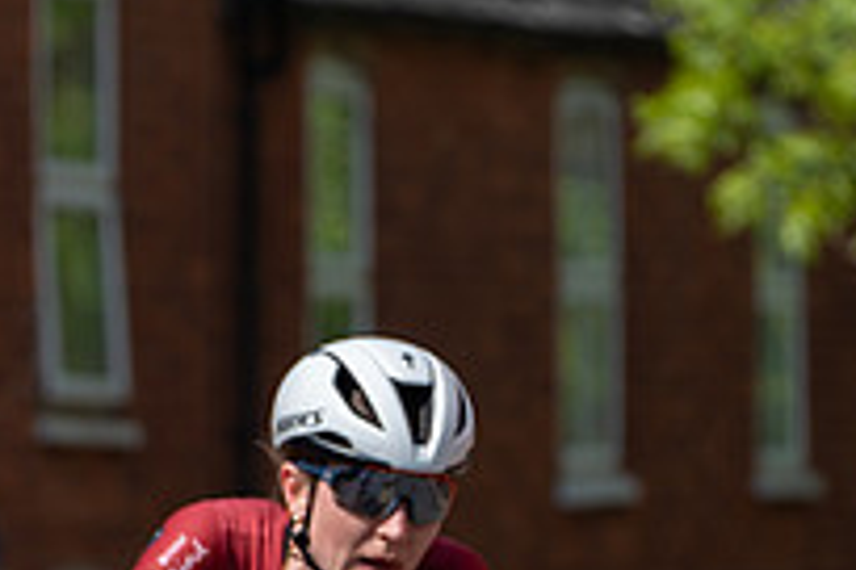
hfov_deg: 4.3
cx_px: -232
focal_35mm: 474
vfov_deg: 2.9
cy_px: 728
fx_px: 11270
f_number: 5
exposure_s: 1/1250
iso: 200
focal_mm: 160
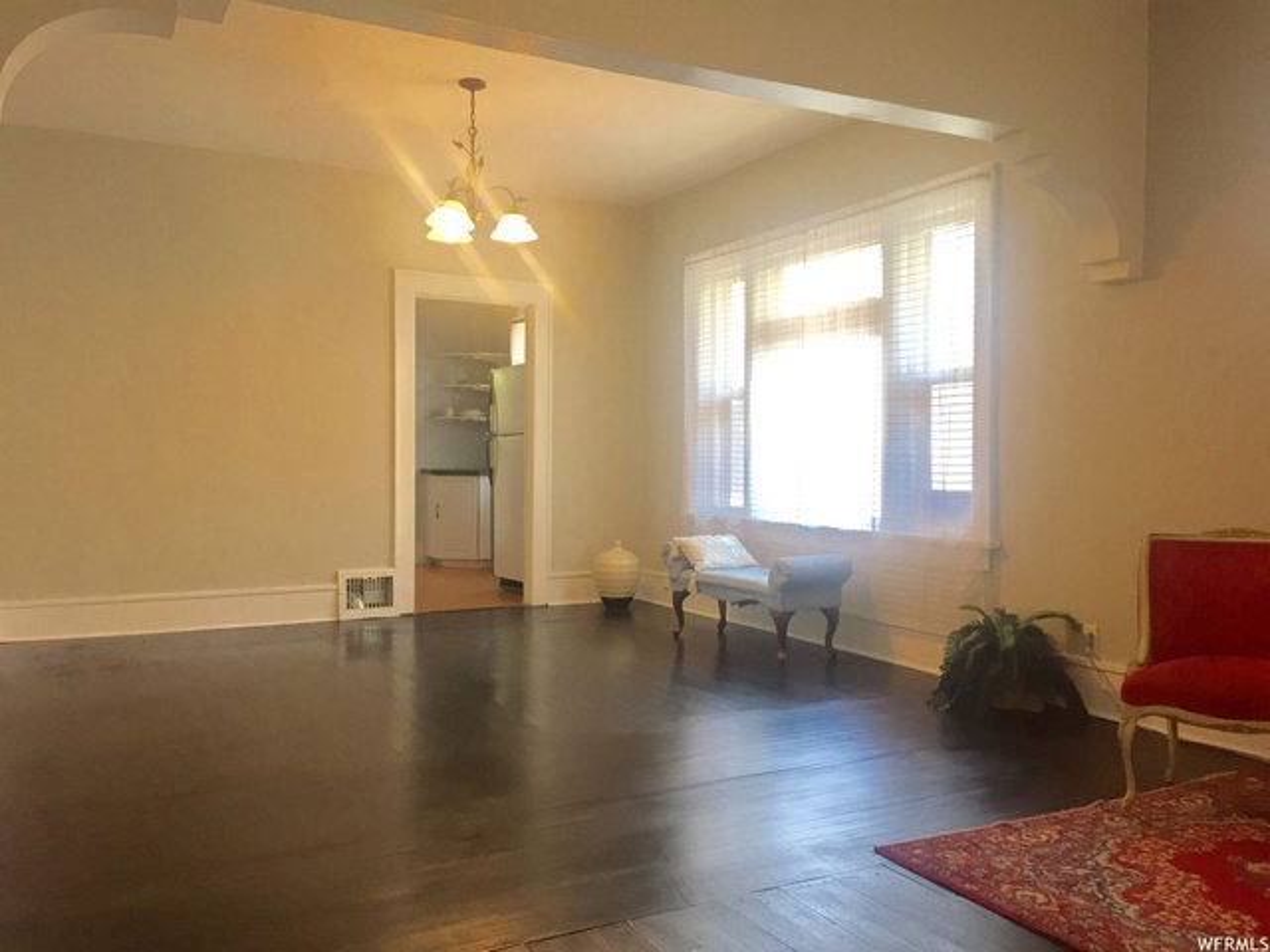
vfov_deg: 48.2
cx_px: 635
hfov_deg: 61.7
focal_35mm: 29
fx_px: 1064
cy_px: 476
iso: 32
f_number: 2.2
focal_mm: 4.15
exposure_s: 1/30
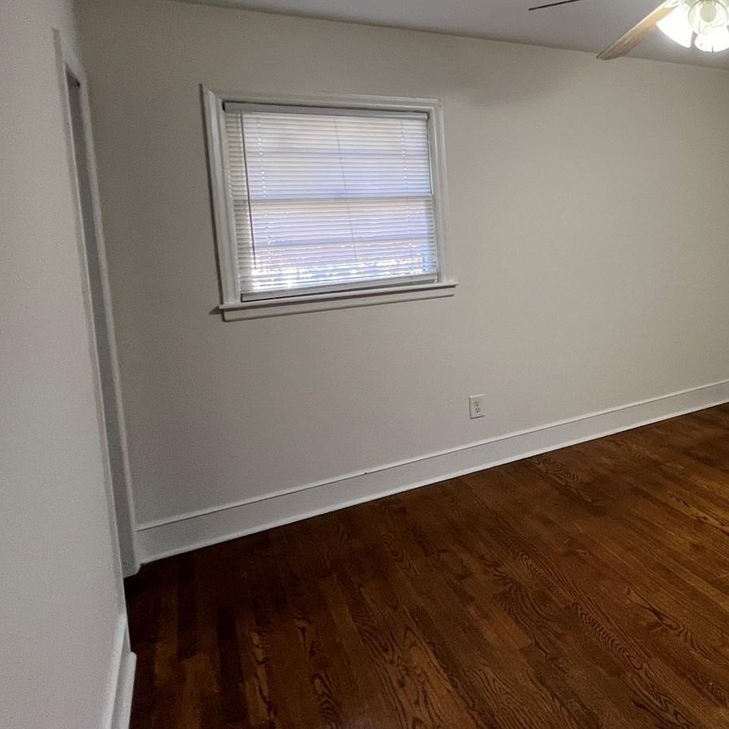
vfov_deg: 60.0
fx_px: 619
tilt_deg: -5.0
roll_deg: +1.8
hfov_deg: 51.5
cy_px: 263
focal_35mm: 26
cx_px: 693
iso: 160
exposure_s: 1/60
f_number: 1.8
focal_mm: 1.57
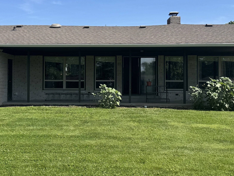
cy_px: 71
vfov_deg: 30.8
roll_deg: -0.7
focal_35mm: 47
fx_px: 318
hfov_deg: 40.2
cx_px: 93
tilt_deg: +1.7
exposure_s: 1/3597
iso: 80
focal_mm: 6.76
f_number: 1.78
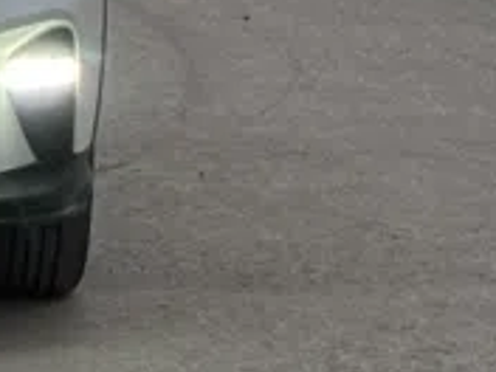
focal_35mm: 189
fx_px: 2708
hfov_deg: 10.0
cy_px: 48
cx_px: -355
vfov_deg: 7.8
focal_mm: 5.96
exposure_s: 1/38
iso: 200
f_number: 1.6
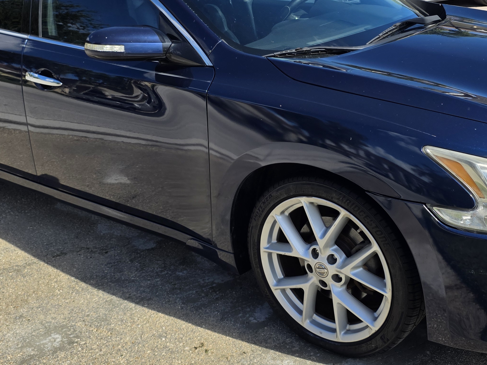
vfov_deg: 32.1
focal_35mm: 45
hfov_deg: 42.0
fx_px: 633
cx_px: 280
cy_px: 145
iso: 80
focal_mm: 6.3
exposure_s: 1/5017
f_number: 1.7
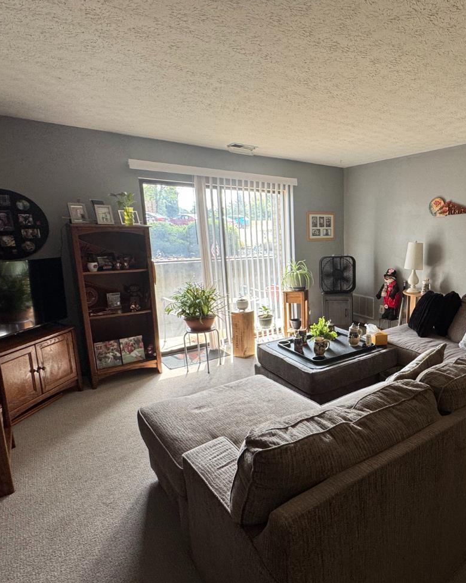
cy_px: 303
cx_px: 348
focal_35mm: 21
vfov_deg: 77.6
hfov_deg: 61.9
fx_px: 362
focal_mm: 2.22
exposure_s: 1/120
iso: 160
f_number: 2.2
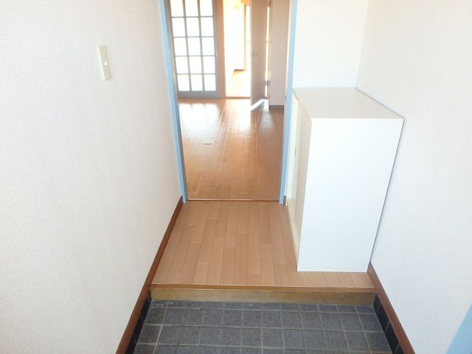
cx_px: 236
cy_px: 177
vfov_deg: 63.4
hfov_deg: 79.0
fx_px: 286
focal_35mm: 21
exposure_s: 1/40
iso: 200
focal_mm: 3.7
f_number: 3.5
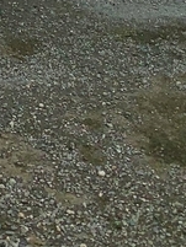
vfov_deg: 9.9
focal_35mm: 155
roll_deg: -1.1
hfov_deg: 8.6
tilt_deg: +0.5
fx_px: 1109
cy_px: -478
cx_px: -278
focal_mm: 4.25
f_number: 1.8
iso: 25
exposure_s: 1/1779
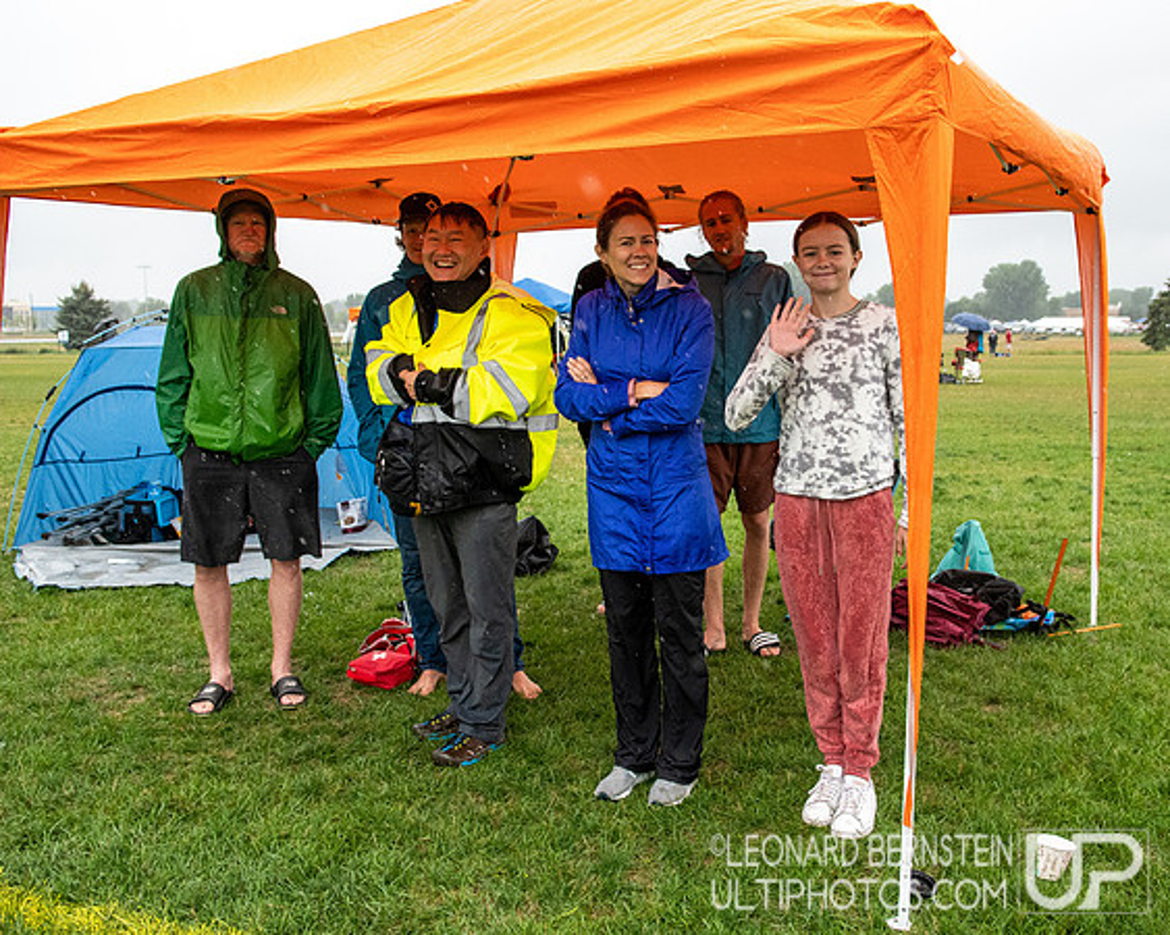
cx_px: 655
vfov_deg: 42.2
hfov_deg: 51.4
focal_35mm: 35
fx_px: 1213
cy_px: 450
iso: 1600
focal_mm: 20
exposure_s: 1/1250
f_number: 4
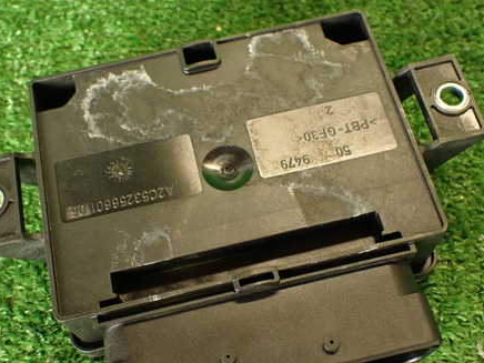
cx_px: 230
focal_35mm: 44
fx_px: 615
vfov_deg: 32.7
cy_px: 223
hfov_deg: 42.9
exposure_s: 1/30
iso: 200
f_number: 2.4
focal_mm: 5.79
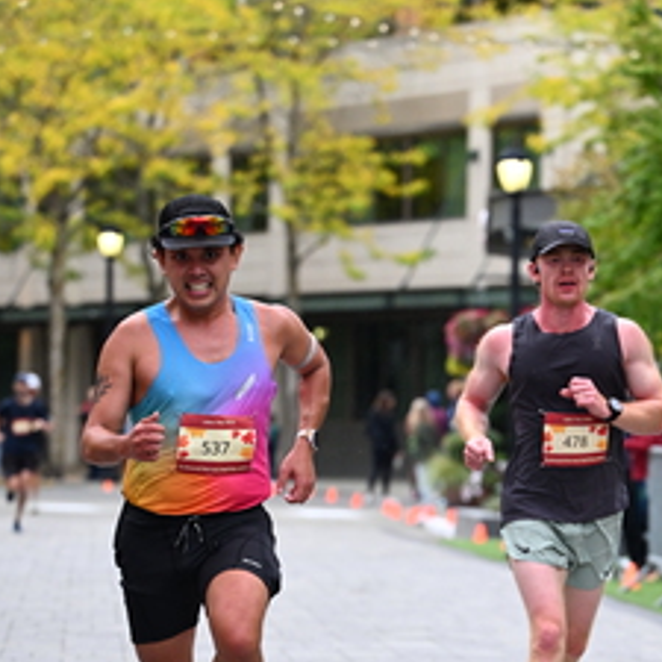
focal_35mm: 202
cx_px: 505
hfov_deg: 8.6
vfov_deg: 8.6
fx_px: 4371
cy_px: 535
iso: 1250
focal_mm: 97
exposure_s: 1/2500
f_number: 2.8
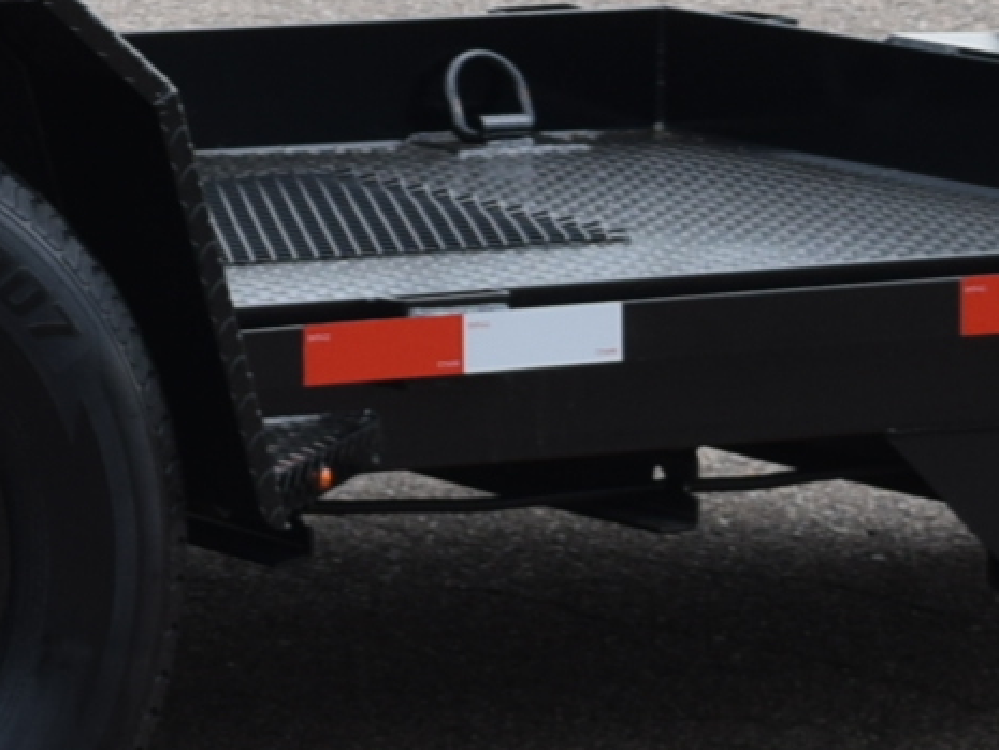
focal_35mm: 316
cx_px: -930
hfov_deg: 6.1
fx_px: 9122
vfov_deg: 4.7
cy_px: -129
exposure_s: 1/250
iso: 200
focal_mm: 34
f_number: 8
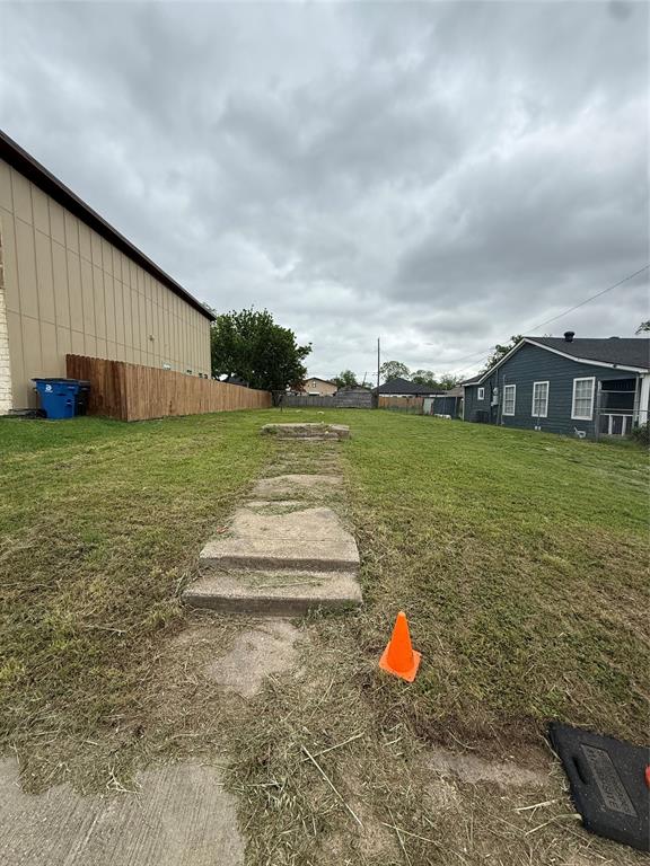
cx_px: 325
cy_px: 433
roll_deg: -1.2
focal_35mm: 14
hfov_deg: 85.7
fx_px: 351
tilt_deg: -4.6
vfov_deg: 102.1
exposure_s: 1/742
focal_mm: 2.22
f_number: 2.2
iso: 50
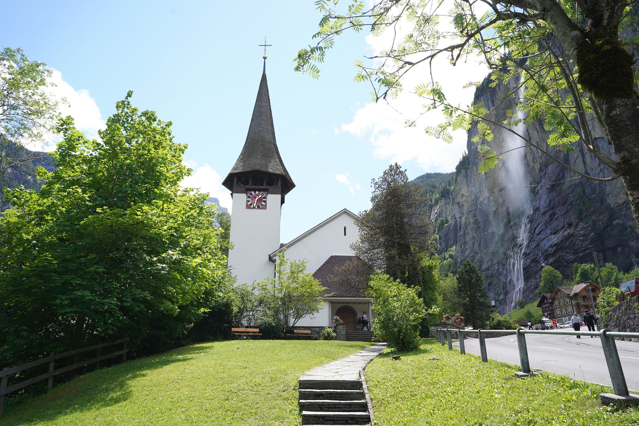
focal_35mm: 24
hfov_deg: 73.7
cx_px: 320
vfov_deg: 53.1
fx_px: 426
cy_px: 213
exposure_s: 1/100
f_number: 8
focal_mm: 24
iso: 100
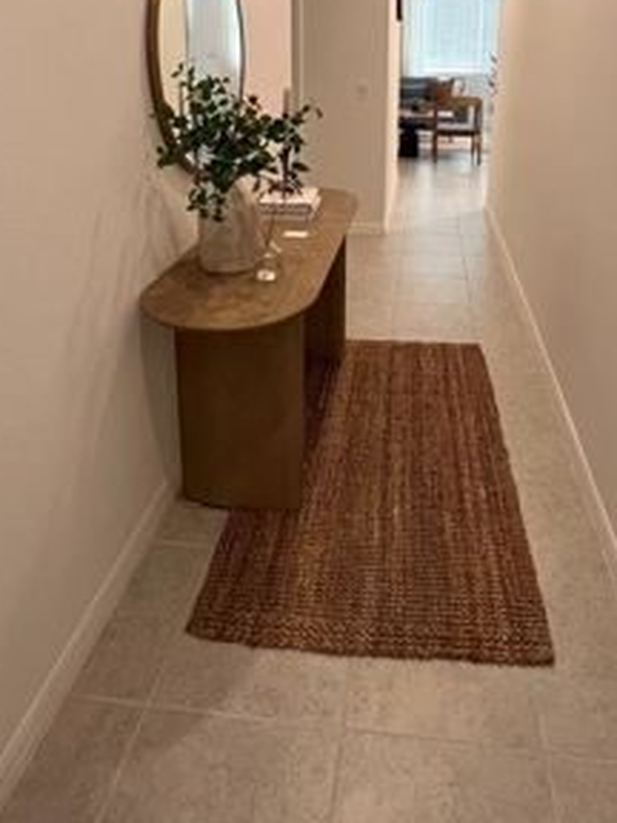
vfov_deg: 65.5
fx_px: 570
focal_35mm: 24
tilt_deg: -11.1
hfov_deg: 56.4
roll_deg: +0.7
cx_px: 367
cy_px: 171
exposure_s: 1/120
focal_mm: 1.57
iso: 200
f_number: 1.8
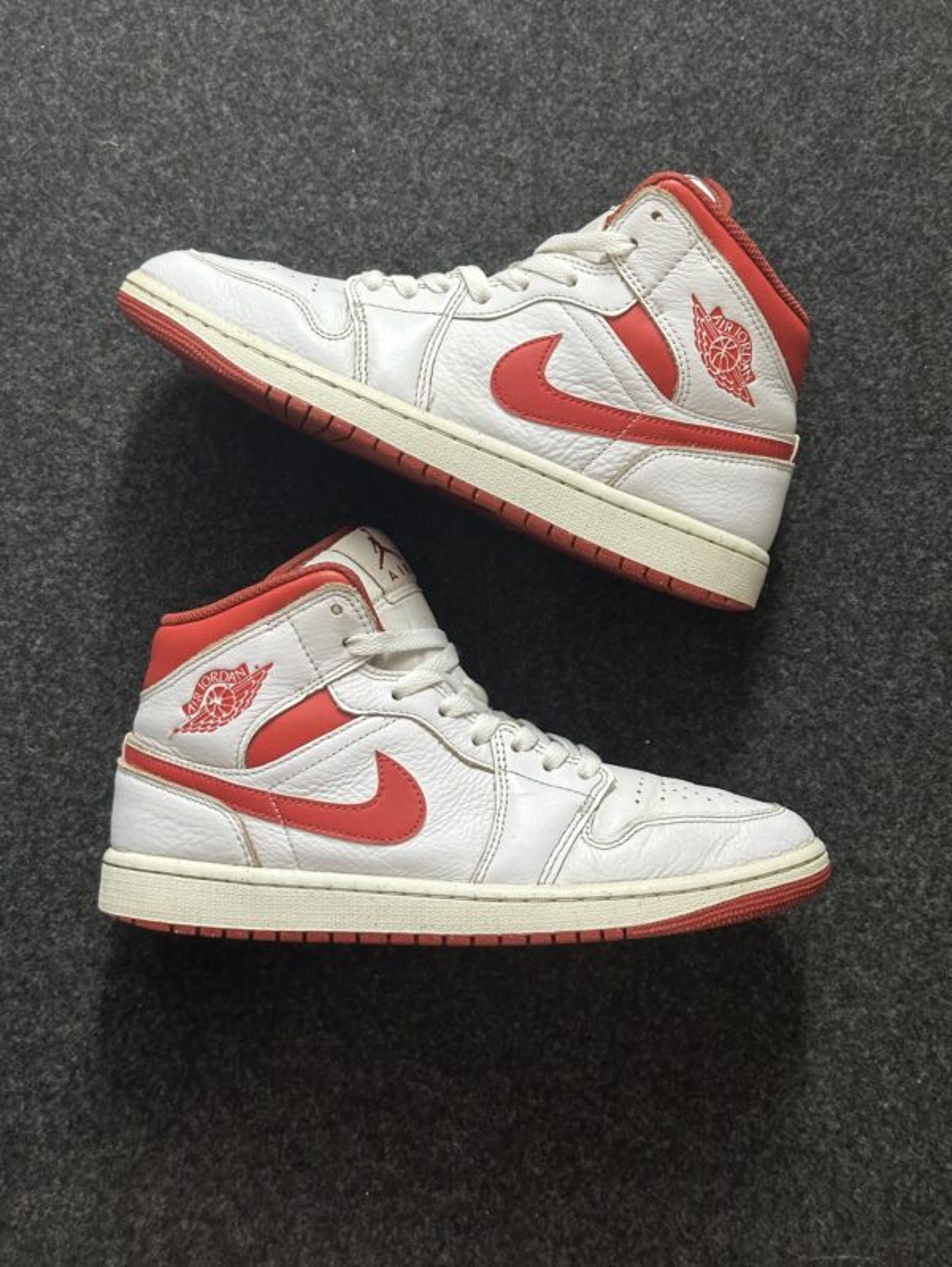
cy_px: 634
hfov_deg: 30.3
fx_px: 1759
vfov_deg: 39.6
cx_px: 476
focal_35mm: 48
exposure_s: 1/50
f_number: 1.78
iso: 250
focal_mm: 6.86
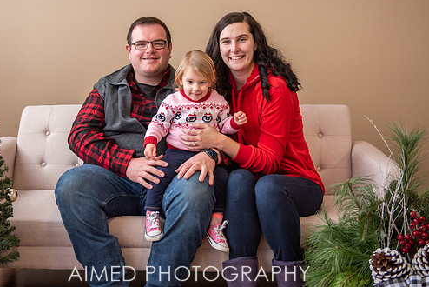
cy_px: 94
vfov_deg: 23.3
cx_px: 190
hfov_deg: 34.4
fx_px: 692
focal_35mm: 58
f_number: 2.8
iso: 500
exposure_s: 1/200
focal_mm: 42
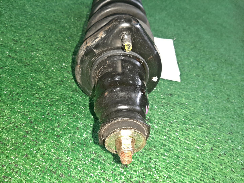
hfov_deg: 67.3
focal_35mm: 26
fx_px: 183
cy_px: 92
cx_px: 122
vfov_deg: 53.1
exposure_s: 1/33
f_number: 1.7
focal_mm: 3.93
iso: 208
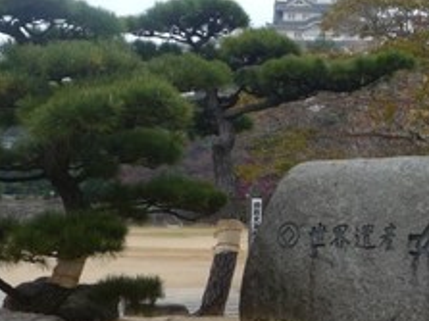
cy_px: 152
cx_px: 339
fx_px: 1251
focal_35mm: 101
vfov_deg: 14.6
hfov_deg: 19.3
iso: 100
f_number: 4.2
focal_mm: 8.5
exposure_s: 1/125
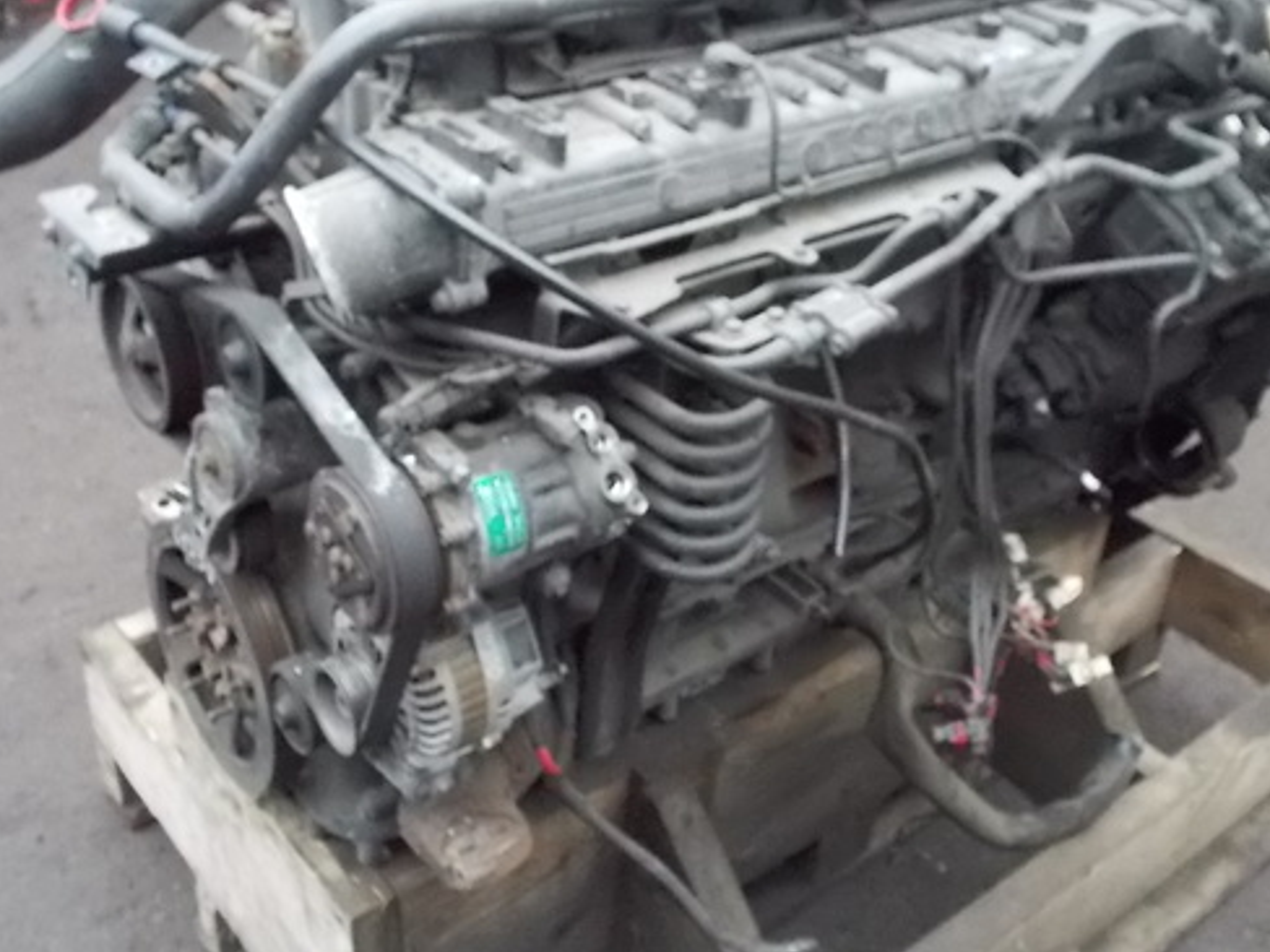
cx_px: 645
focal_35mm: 38
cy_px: 390
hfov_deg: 49.0
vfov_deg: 37.6
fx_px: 1394
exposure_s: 1/60
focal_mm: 4.1
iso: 800
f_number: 3.3
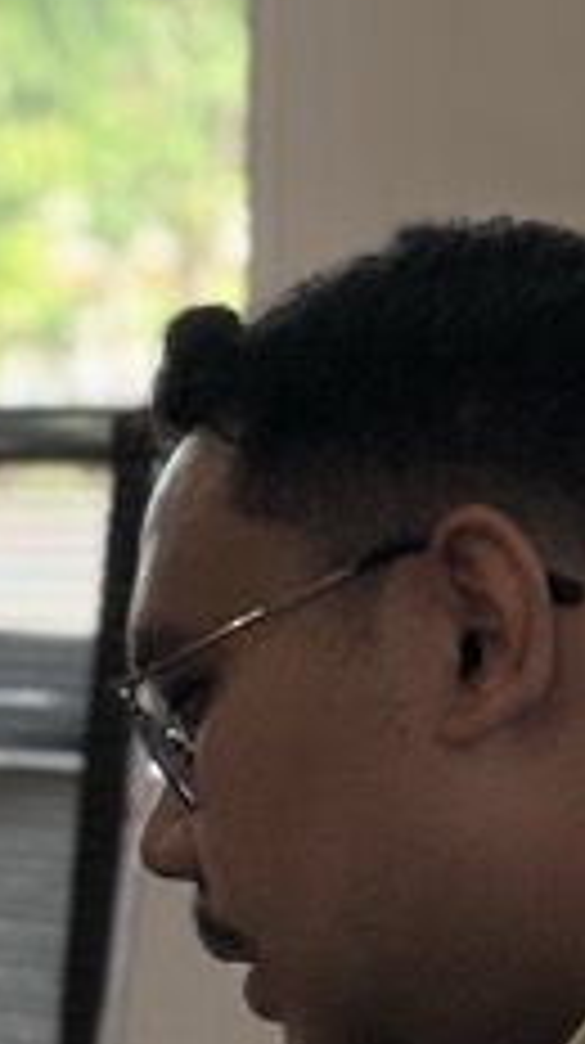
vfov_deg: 8.0
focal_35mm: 271
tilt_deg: -5.3
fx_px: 7495
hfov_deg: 4.4
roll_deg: -0.2
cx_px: -909
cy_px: 828
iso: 50
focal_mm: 6.76
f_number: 1.78
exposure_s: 1/193
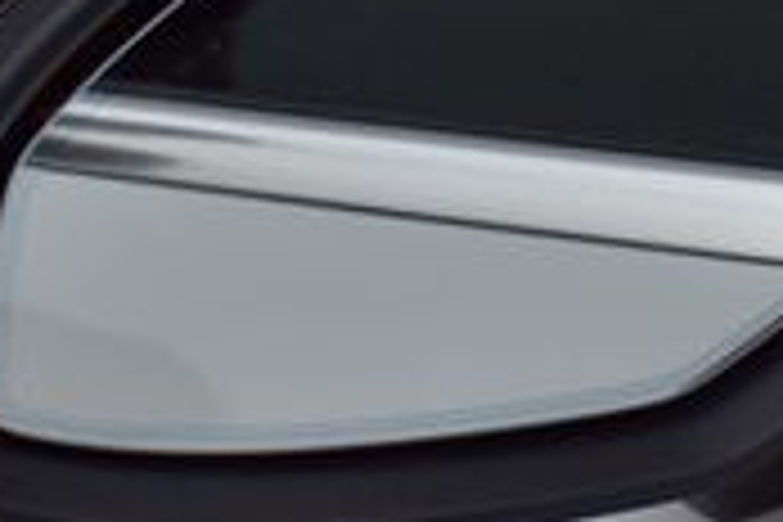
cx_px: 724
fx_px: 4089
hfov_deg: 10.9
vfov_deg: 7.3
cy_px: 108
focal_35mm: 188
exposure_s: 1/160
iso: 400
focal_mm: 34
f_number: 9
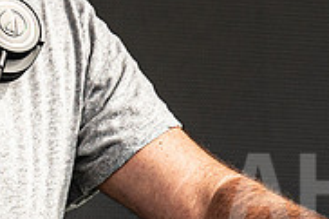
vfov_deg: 1.2
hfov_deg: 1.8
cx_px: -113
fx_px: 10537
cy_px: -72
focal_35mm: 1154
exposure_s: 1/1000
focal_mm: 200
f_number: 5
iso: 280
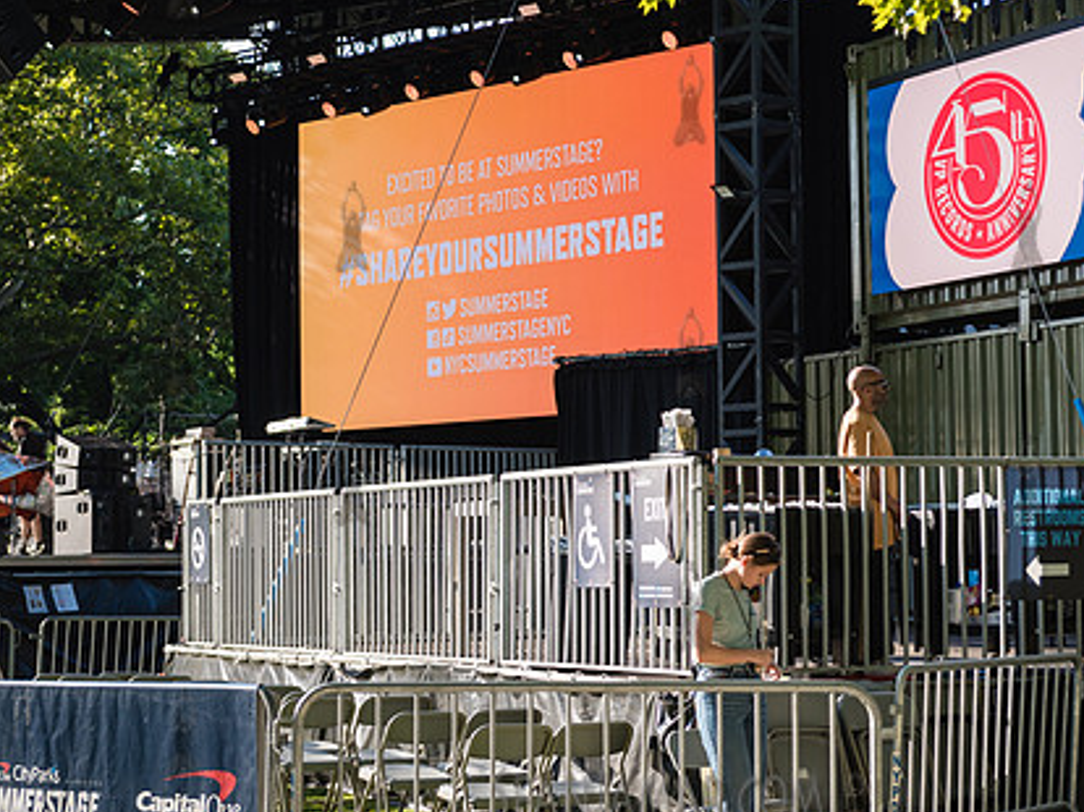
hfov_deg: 22.0
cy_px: 352
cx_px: 689
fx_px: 2785
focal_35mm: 89
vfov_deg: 16.6
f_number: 3.5
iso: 500
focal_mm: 66
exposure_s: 1/1250
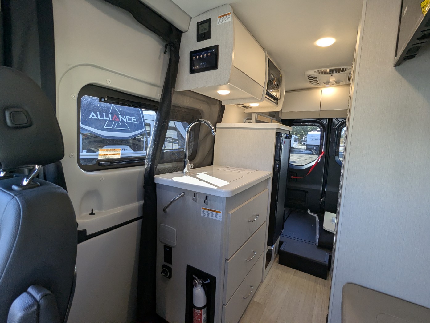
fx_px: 199
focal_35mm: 16
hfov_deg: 94.4
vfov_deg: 78.2
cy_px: 162
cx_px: 215
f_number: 2.2
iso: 156
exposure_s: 1/210
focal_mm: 2.35
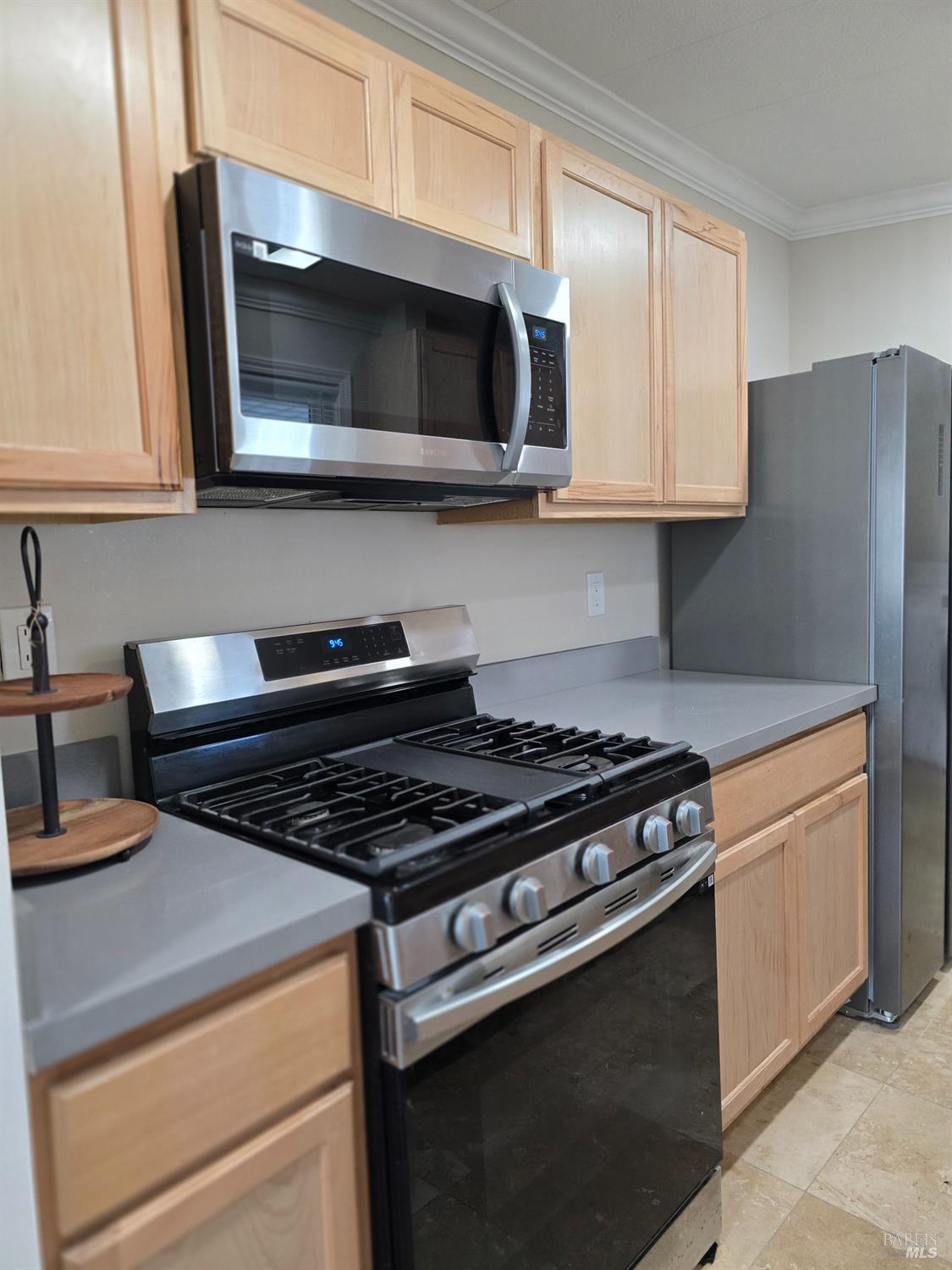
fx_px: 843
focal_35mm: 23
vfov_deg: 73.9
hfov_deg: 58.9
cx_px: 476
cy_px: 635
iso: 640
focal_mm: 6.3
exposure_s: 1/120
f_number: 1.7
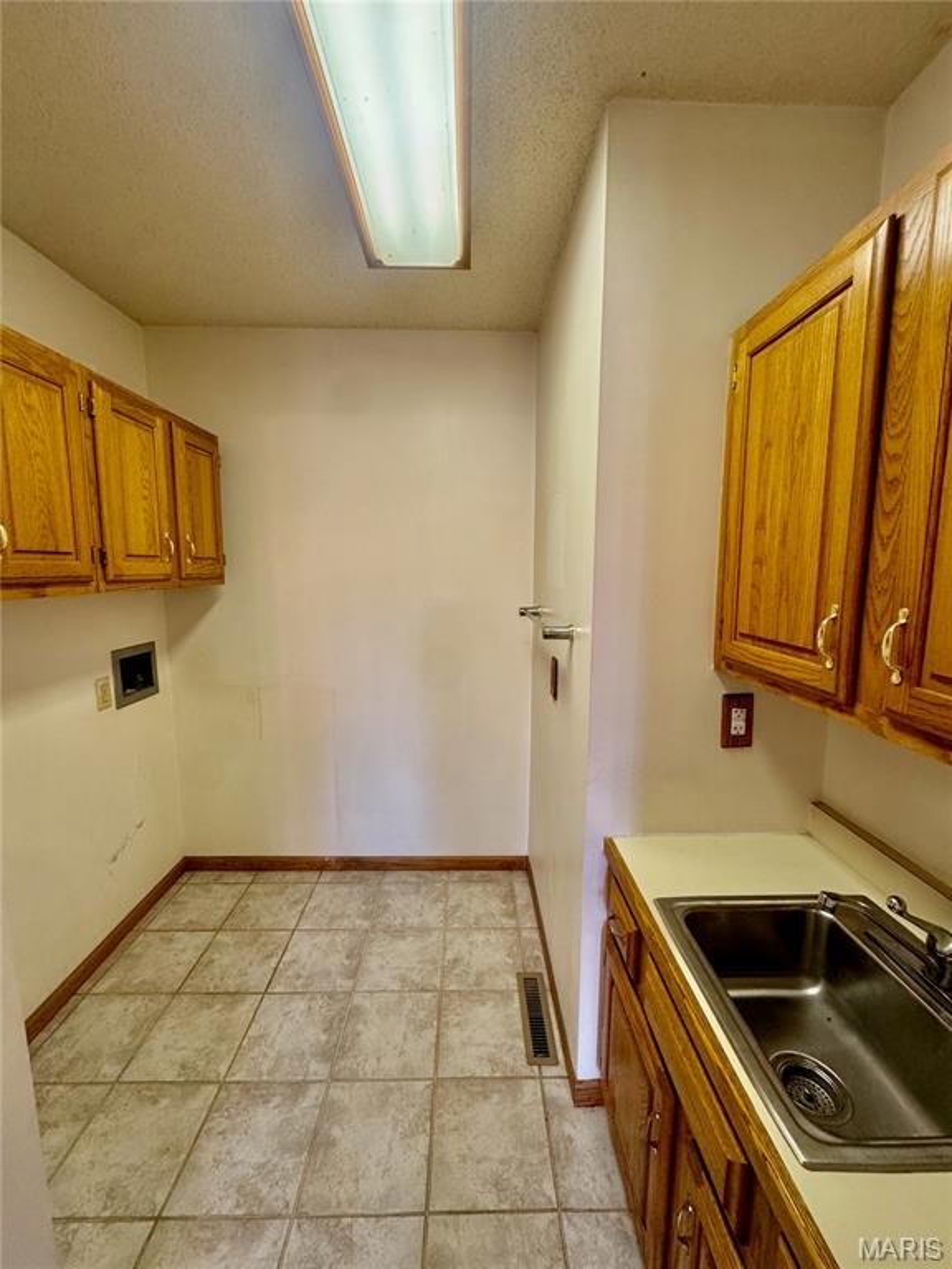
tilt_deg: -8.3
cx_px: 476
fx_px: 513
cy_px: 634
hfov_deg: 85.7
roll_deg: +0.0
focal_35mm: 14
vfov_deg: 102.1
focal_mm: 2.22
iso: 250
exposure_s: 1/60
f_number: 2.2
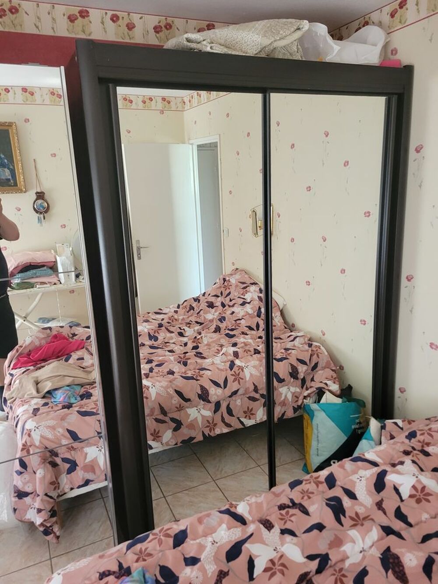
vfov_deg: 67.3
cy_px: 292
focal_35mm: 26
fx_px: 439
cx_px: 219
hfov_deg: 53.1
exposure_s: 1/40
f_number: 1.8
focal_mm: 5.4
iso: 400
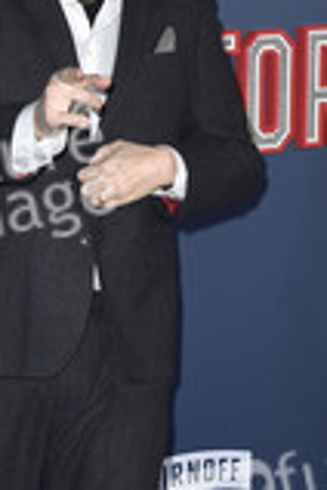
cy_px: 351
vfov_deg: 14.5
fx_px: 1921
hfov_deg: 9.7
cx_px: 48
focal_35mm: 141
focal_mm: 56
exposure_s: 1/250
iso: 400
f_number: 6.3
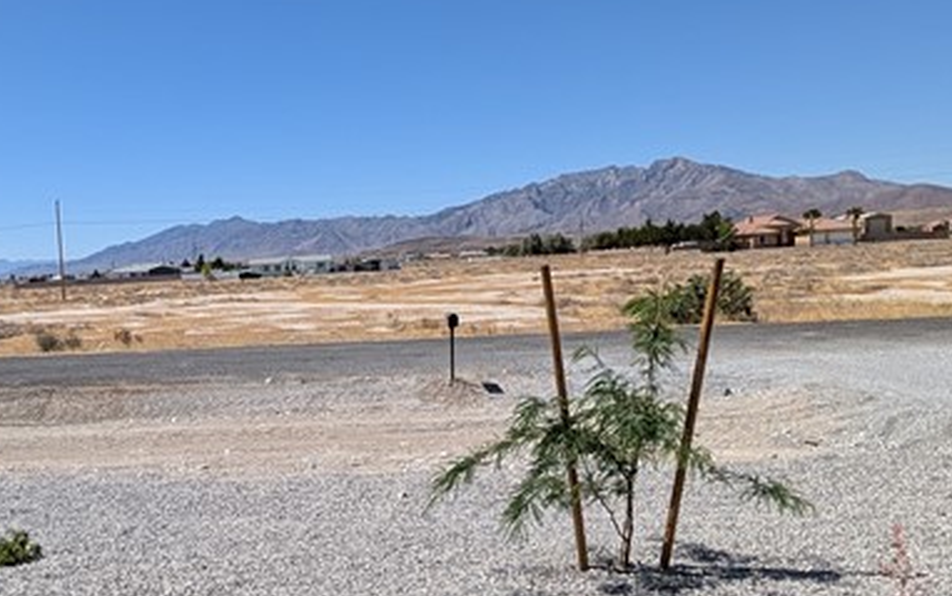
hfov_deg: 53.2
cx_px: 198
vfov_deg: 36.9
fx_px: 882
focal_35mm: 34
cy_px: 404
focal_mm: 2.02
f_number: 1.7
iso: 54
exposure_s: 1/3906
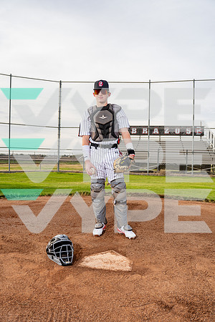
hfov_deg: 46.4
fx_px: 251
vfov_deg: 65.5
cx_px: 108
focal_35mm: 28
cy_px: 161
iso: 100
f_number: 4
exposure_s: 1/250
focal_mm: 28
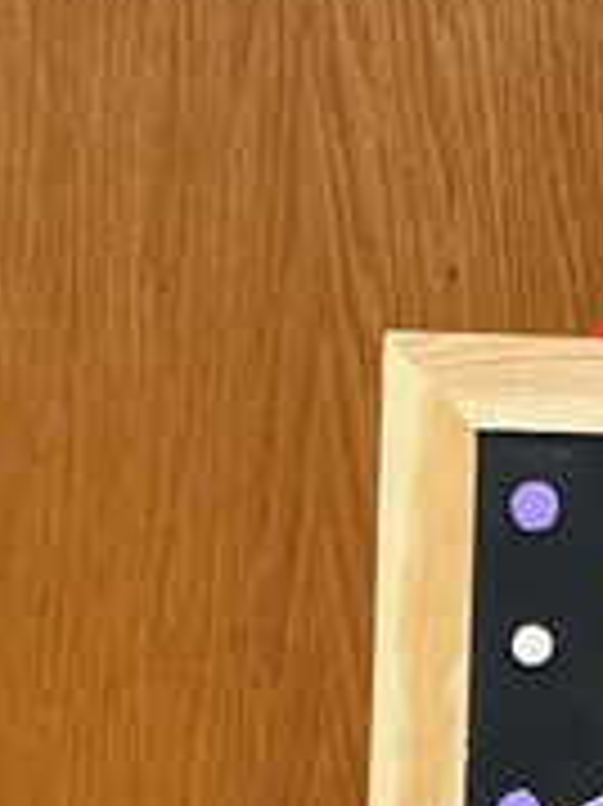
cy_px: 545
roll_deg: +0.2
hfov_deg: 8.4
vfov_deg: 11.9
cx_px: 1292
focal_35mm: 166
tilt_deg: -10.6
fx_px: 3860
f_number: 1.8
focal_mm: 3
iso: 125
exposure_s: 1/60
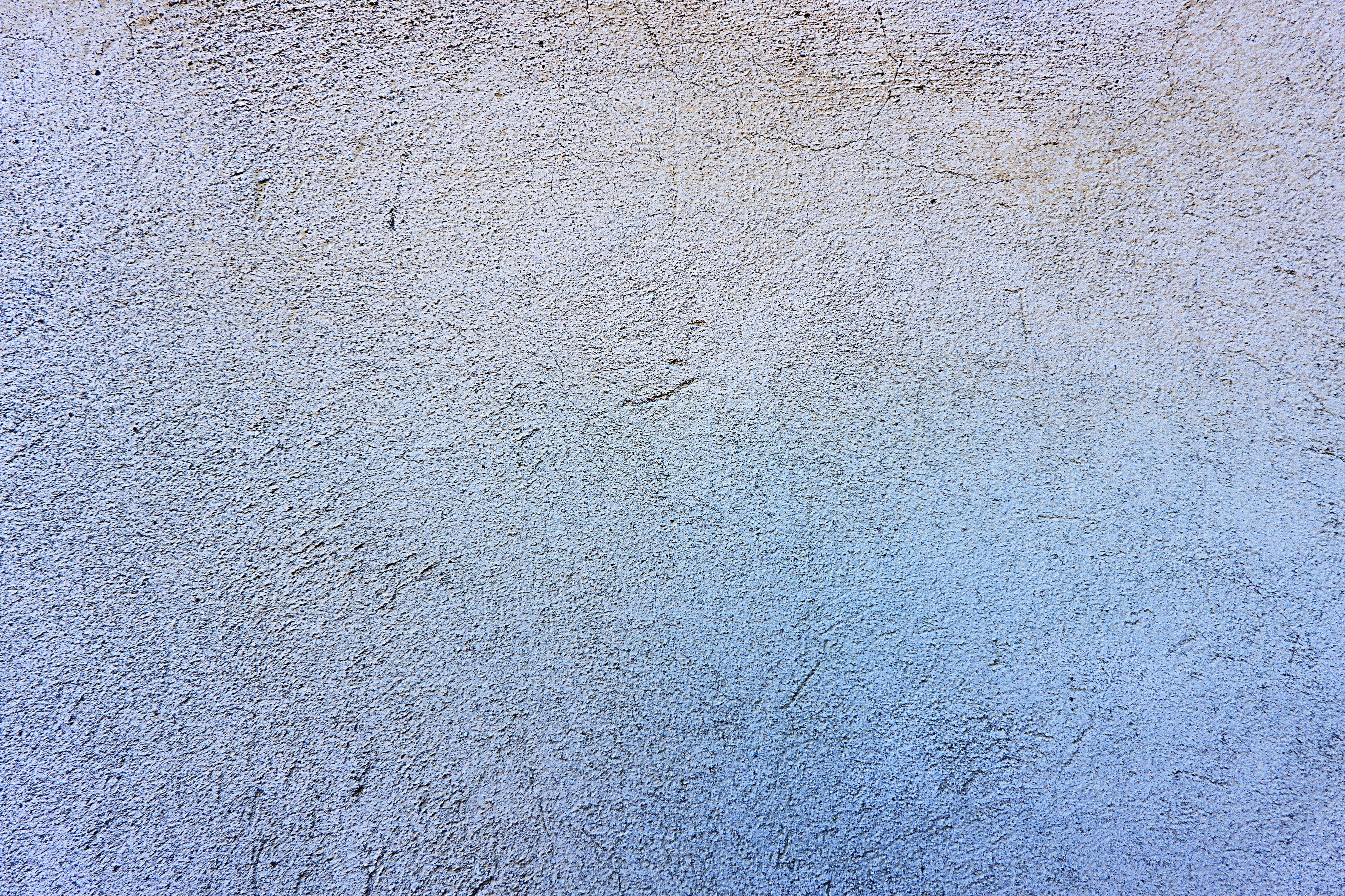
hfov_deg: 73.7
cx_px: 672
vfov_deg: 53.1
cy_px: 448
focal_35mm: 24
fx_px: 897
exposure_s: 1/240
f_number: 3.5
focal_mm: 16
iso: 200
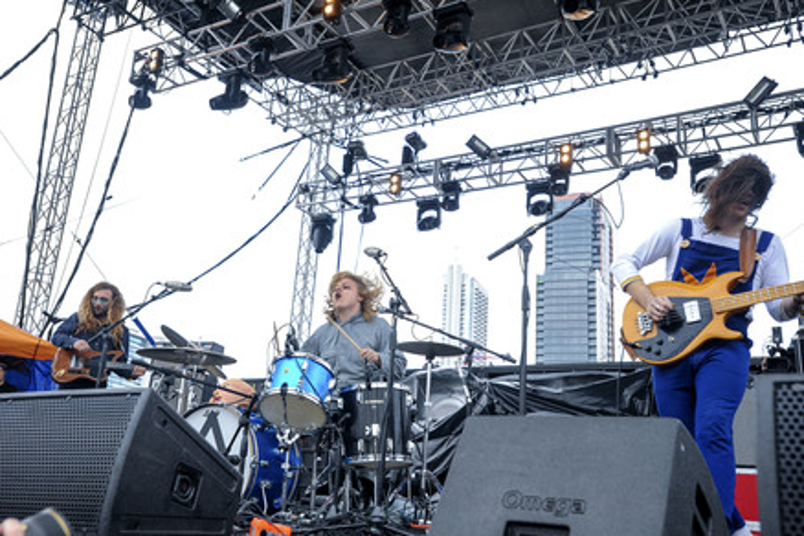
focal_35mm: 36
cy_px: 272
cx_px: 408
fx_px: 804
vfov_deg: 36.9
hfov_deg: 53.1
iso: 1250
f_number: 3.5
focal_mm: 35
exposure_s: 1/250
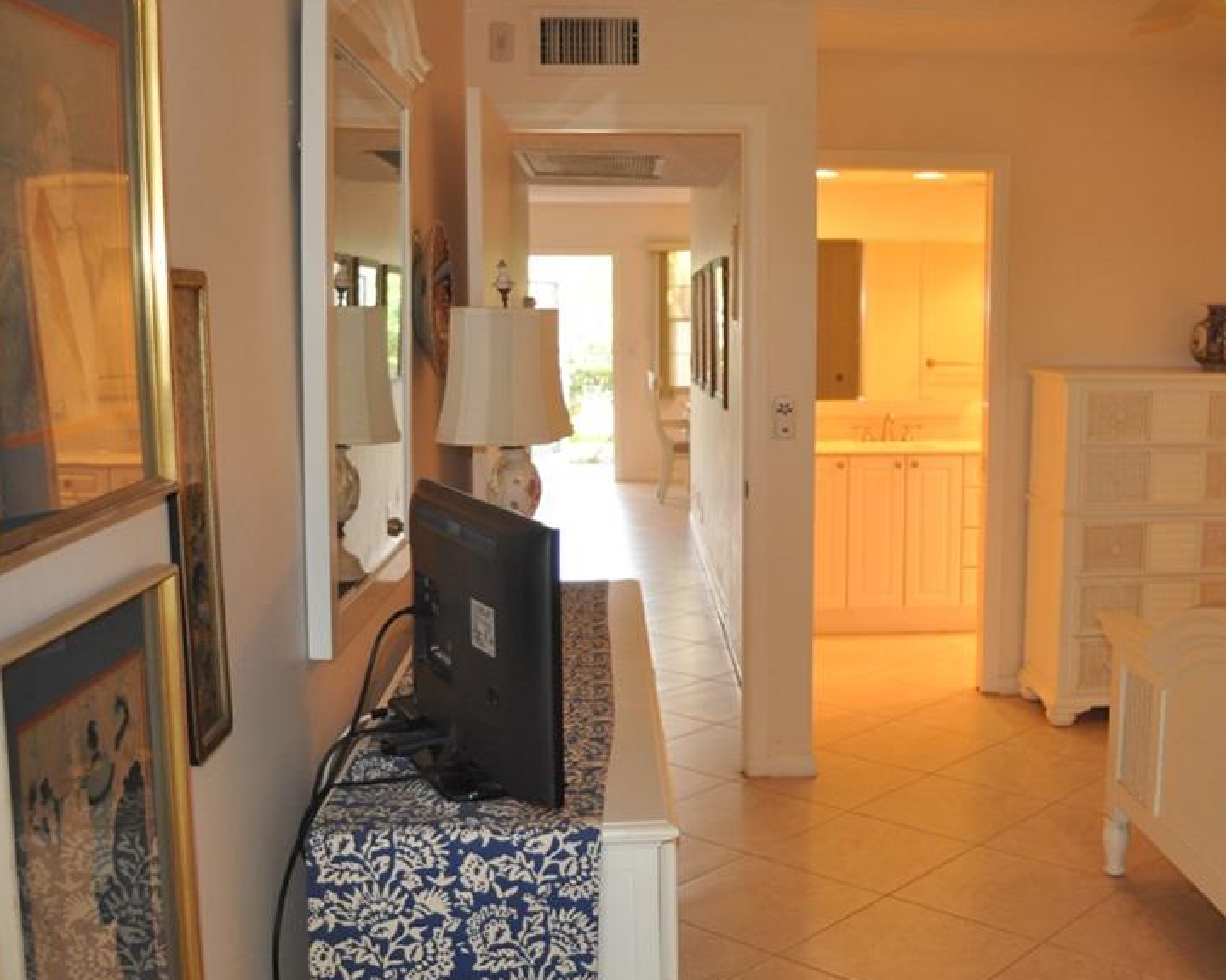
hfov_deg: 45.4
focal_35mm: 40
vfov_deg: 37.3
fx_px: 1451
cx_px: 771
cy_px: 501
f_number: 3.5
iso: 800
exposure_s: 1/125
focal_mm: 20
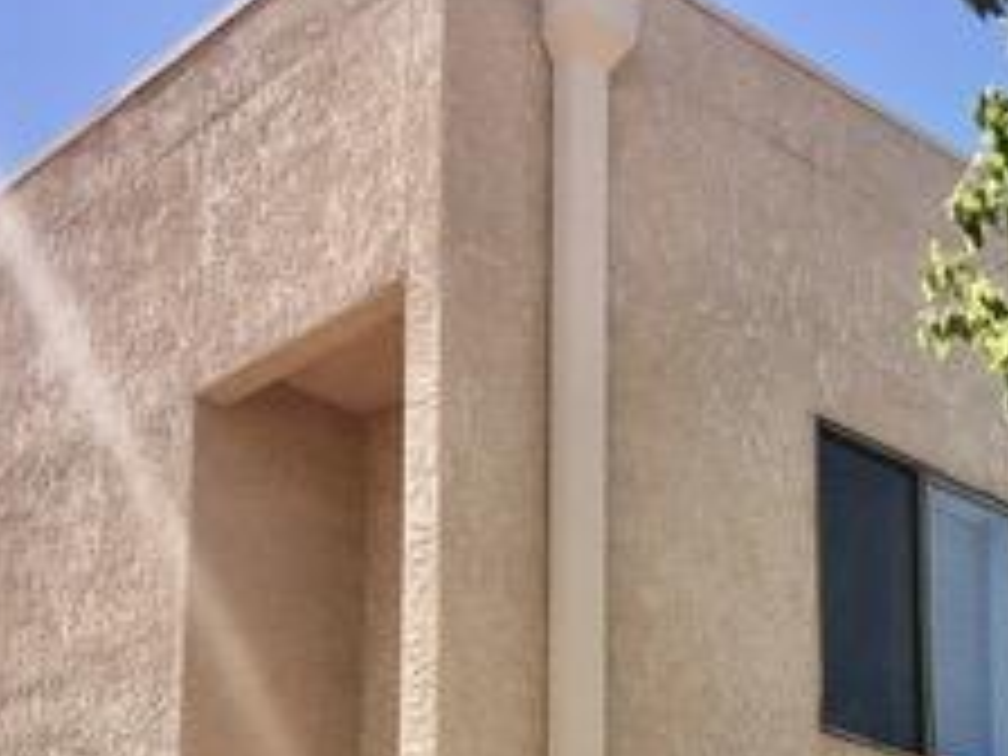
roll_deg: -0.4
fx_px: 2417
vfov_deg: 16.6
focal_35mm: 83
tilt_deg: +11.5
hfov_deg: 23.4
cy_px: 1022
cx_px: 738
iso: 25
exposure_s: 1/1282
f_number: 2.2
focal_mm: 4.15
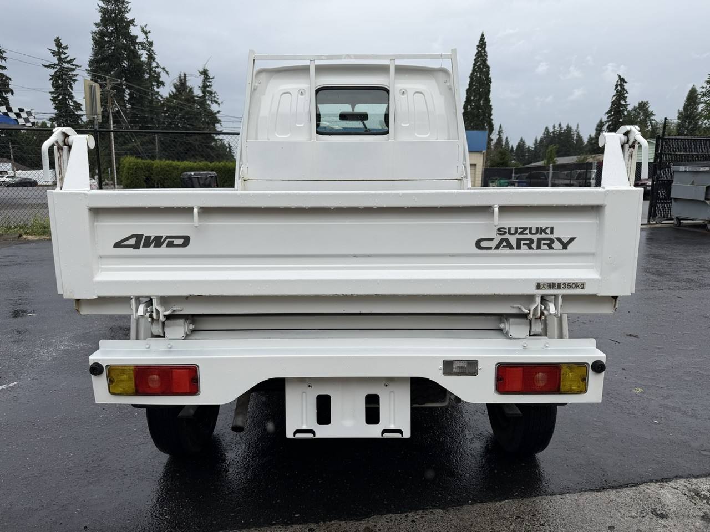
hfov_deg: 71.6
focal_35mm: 24
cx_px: 355
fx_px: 492
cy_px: 266
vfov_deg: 56.8
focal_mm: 6.76
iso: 80
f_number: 1.78
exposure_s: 1/2370
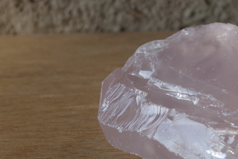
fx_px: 747
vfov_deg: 12.1
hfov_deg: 17.8
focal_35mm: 113
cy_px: 42
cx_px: 216
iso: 200
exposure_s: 1/250
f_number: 4
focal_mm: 26
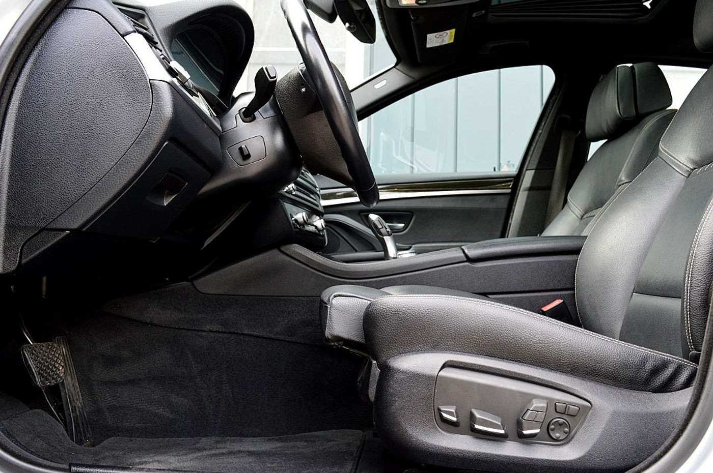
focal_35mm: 33
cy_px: 236
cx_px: 356
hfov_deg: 57.3
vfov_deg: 39.9
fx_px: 653
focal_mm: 22
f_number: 6.3
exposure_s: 1/60
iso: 800
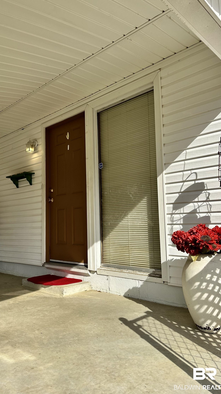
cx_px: 91
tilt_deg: +5.7
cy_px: 198
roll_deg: +0.4
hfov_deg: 42.7
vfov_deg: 69.9
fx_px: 281
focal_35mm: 27
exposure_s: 1/4016
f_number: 1.78
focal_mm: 6.86
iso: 80
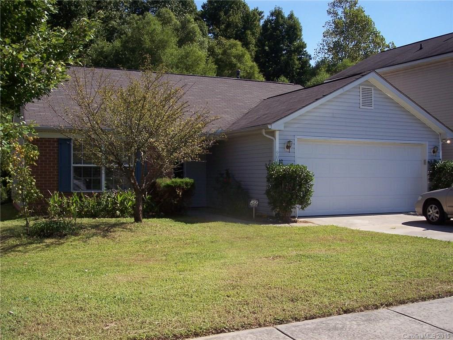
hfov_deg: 47.9
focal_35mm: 39
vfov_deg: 36.8
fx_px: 510
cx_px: 226
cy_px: 170
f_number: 4
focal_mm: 8
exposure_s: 1/750
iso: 100
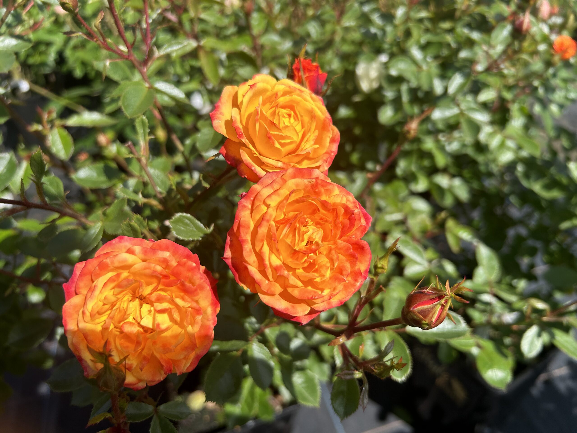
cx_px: 288
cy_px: 216
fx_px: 433
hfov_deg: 67.3
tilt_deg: -38.1
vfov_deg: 53.1
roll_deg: +1.3
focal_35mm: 26
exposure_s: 1/3460
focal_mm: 5.7
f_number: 1.5
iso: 50
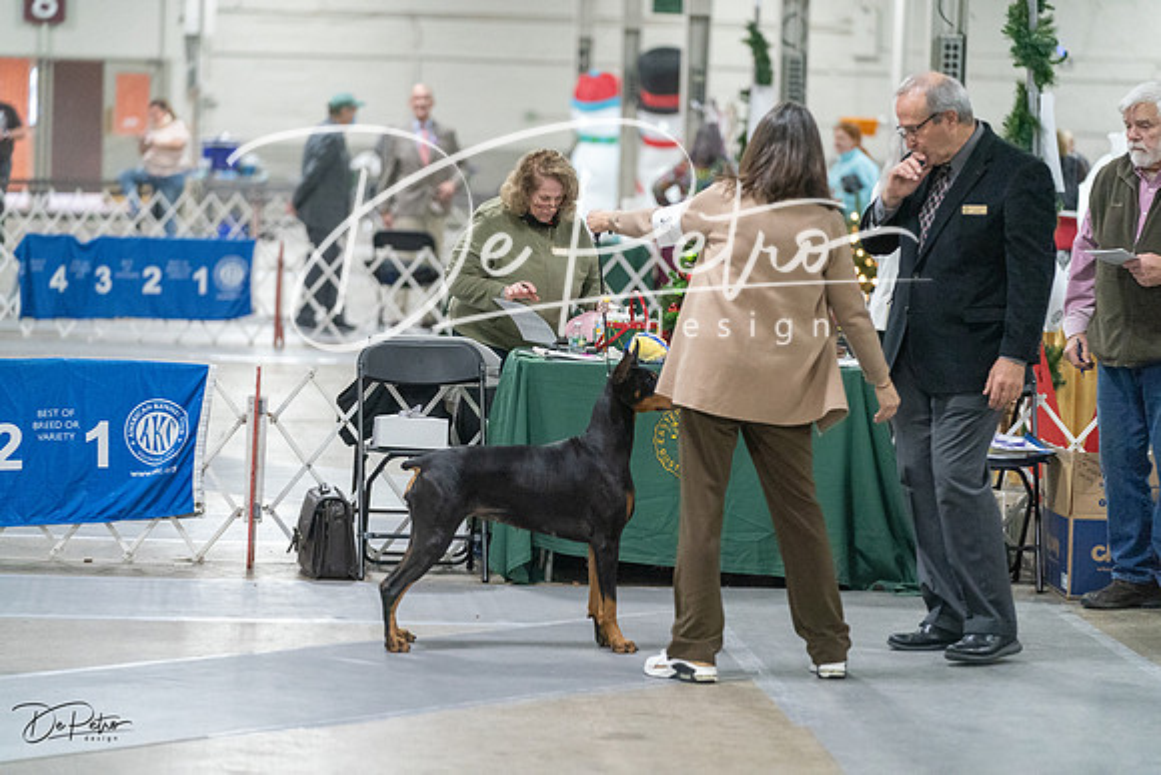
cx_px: 580
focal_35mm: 142
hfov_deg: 14.4
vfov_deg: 9.7
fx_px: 4580
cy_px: 388
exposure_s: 1/320
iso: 6400
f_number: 2.8
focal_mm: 142
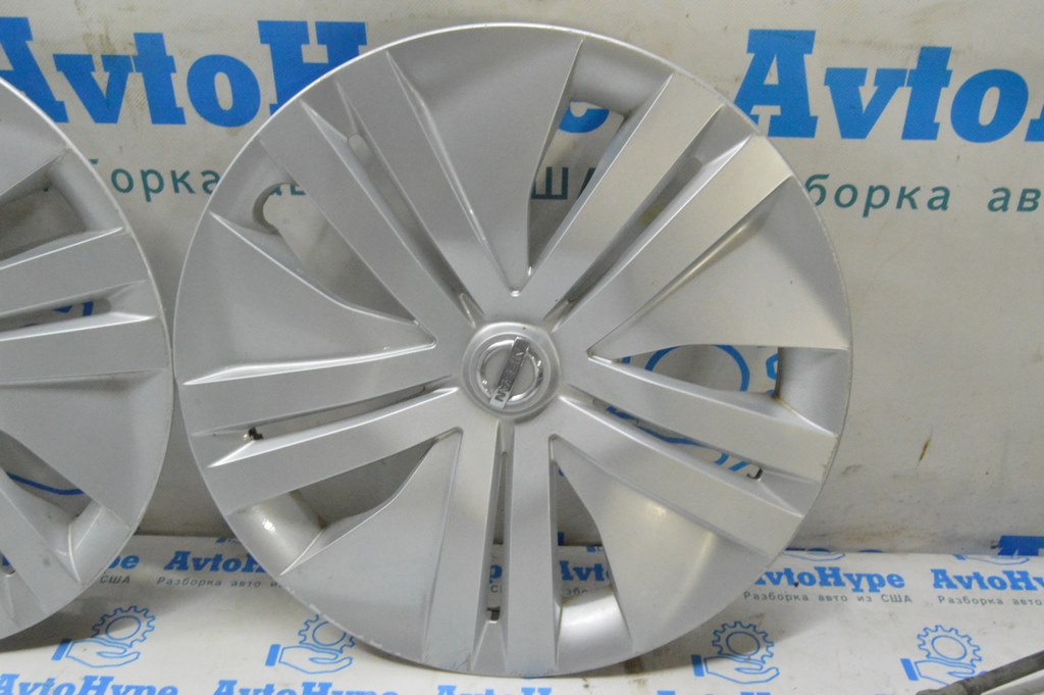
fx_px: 956
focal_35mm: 33
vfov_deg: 39.9
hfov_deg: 57.3
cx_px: 522
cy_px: 348
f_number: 20
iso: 6400
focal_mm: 22
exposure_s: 1/20
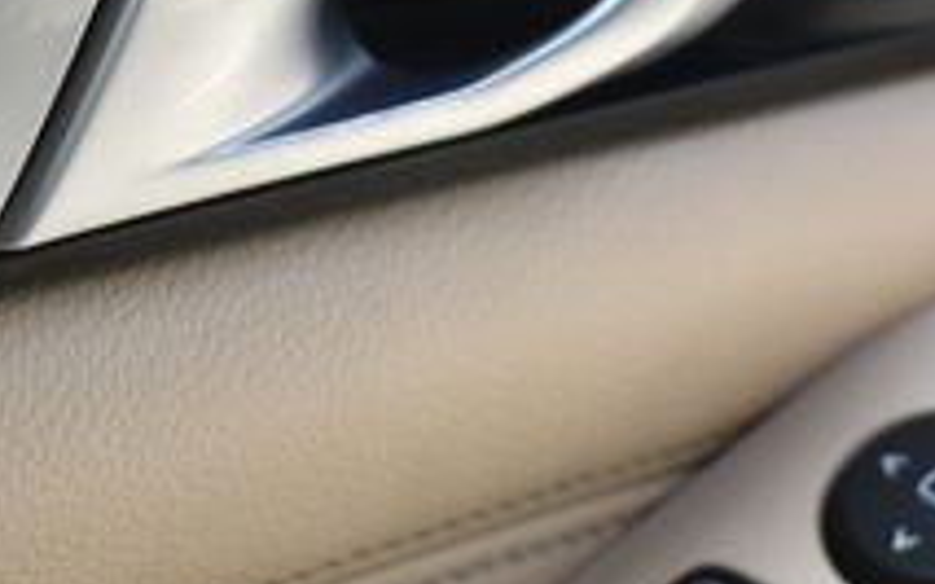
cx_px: 246
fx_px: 3592
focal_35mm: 141
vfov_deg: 9.1
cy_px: -255
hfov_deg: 14.8
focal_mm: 31
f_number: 5.6
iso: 400
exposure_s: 1/250
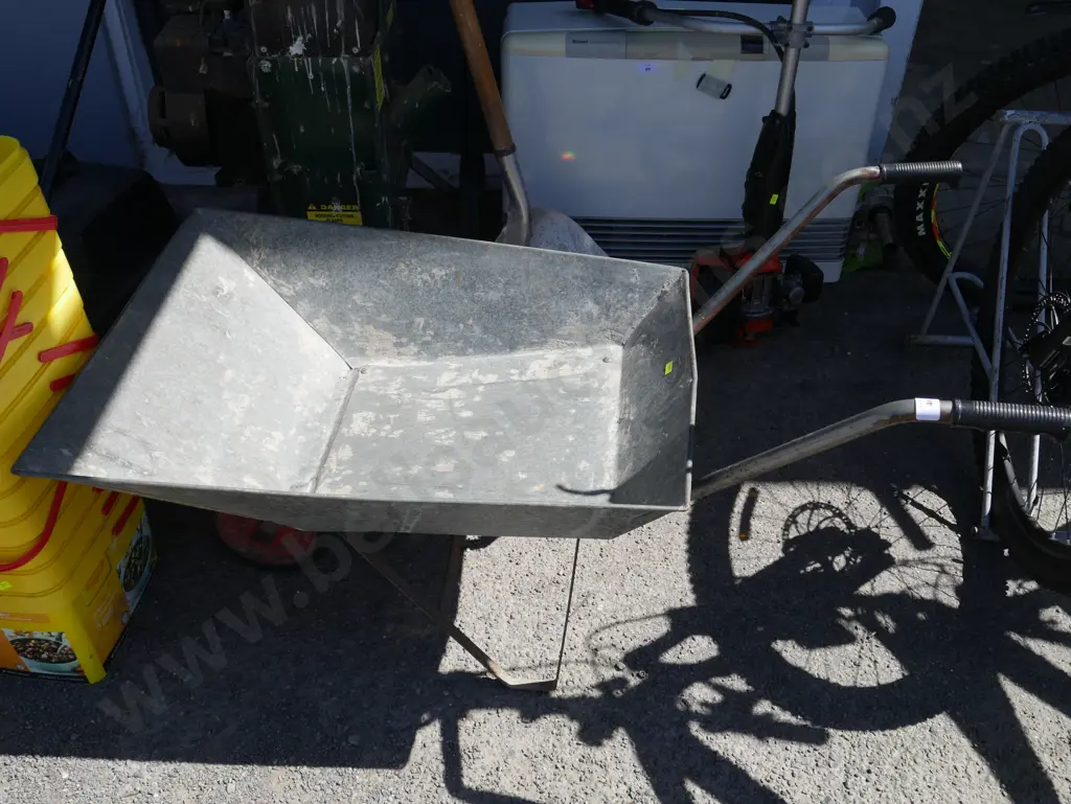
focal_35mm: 32
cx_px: 536
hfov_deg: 56.8
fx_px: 991
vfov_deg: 44.2
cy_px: 402
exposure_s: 1/640
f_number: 5.6
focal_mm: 16
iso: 200
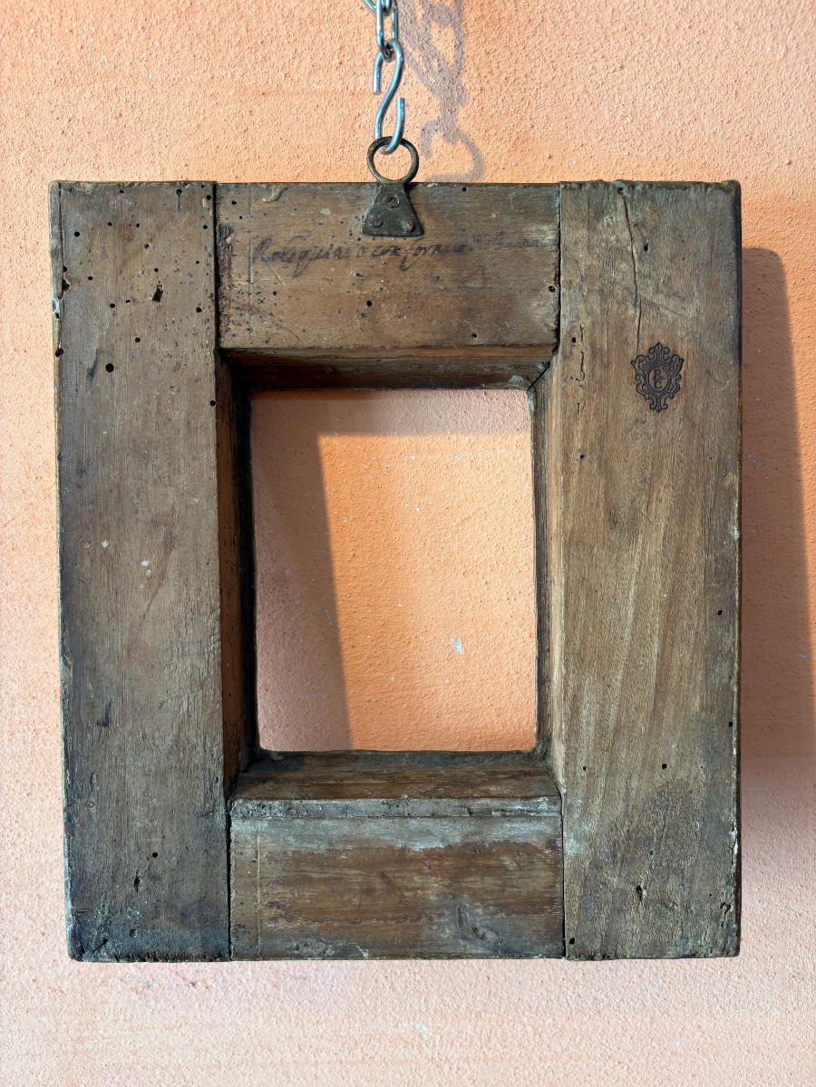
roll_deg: +1.2
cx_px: 408
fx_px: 817
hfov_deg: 53.1
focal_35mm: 26
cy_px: 544
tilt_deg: -7.5
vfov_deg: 67.3
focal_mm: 5.96
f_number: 1.6
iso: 64
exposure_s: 1/50
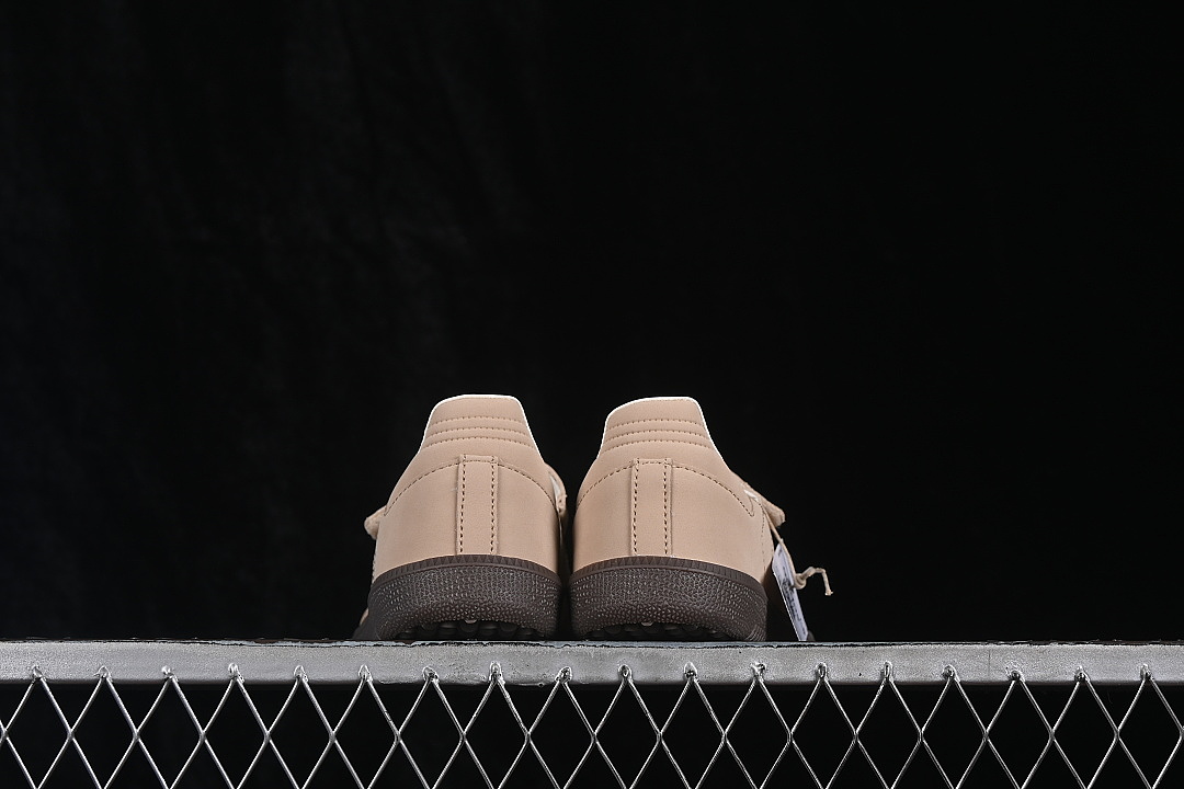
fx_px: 2466
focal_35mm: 75
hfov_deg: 27.0
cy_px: 394
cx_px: 592
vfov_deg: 18.2
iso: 160
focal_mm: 50
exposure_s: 1/80
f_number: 8
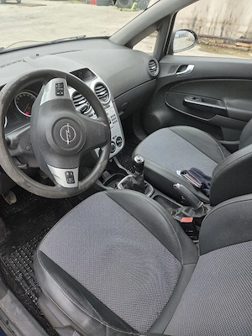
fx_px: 223
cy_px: 168
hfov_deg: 58.9
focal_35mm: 23
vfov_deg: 73.9
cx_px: 126
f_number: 1.8
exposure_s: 1/182
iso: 50
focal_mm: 5.4
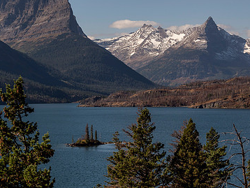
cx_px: 115
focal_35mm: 123
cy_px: 105
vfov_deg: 12.1
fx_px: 889
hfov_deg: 16.0
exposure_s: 1/500
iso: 200
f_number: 8
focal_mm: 38
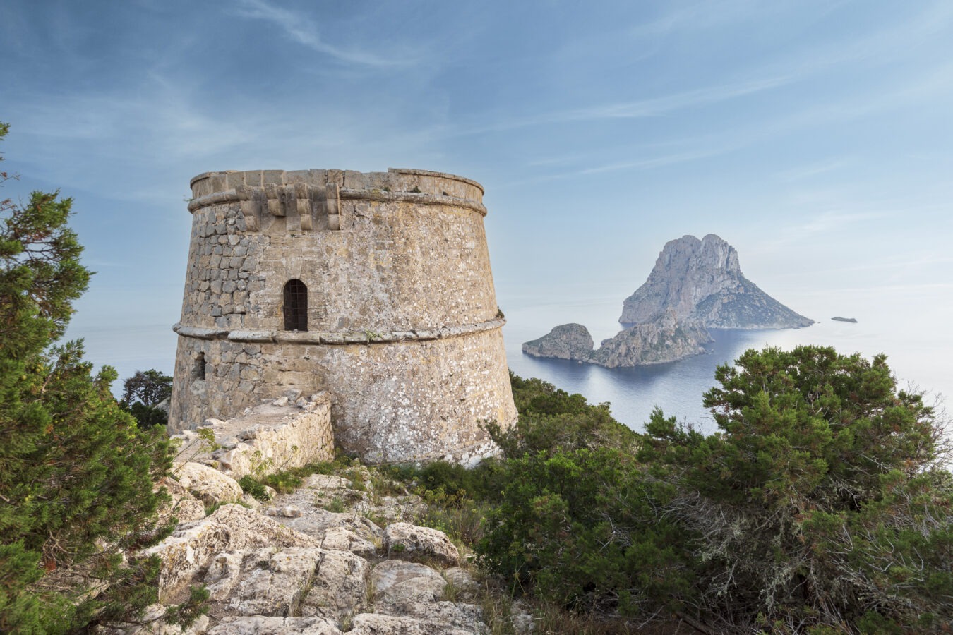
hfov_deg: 84.0
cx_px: 476
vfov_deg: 61.9
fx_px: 529
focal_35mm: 20
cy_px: 318
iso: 100
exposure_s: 1/5
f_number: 9
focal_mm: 20
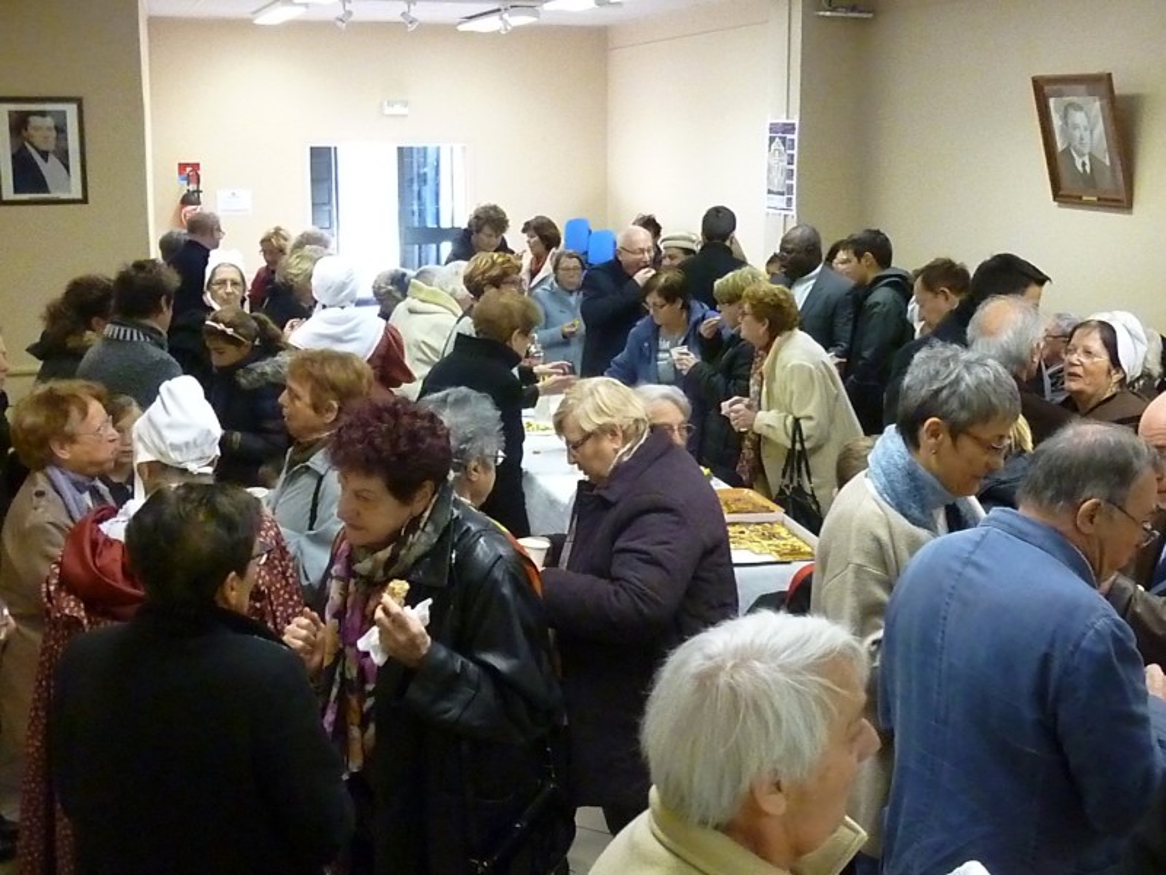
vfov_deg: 32.2
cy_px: 438
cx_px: 583
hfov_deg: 42.1
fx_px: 1516
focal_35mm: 45
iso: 2000
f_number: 3.9
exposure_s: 1/60
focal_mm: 8
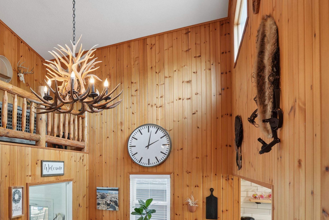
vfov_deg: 46.3
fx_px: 247
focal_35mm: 27
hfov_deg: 61.4
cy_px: 165
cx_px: 63
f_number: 10
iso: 800
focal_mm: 16
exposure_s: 1/25
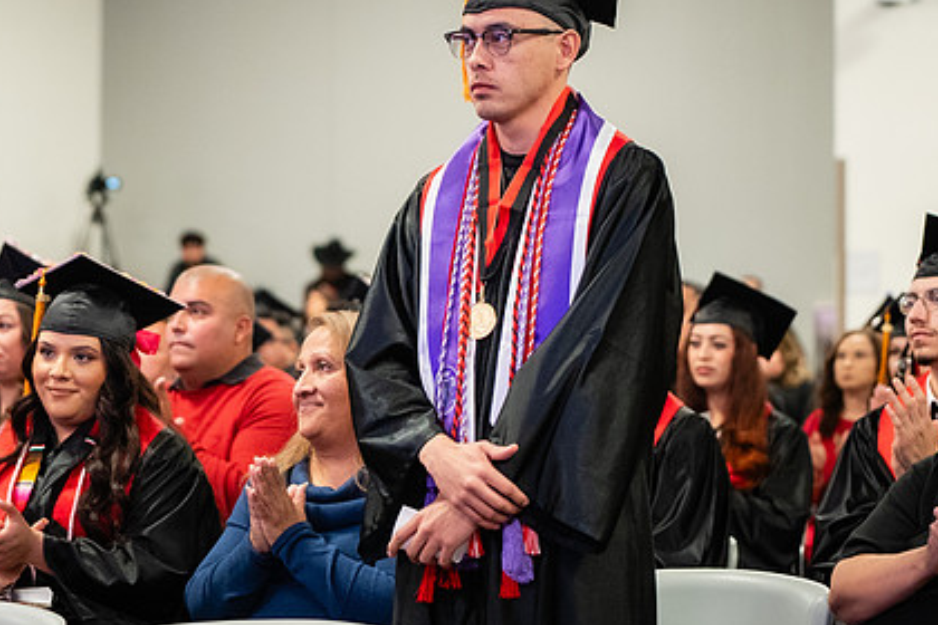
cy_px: 212
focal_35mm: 119
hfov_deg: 17.2
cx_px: 355
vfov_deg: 11.5
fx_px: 3100
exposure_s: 1/200
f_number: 2.8
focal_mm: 70
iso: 3200
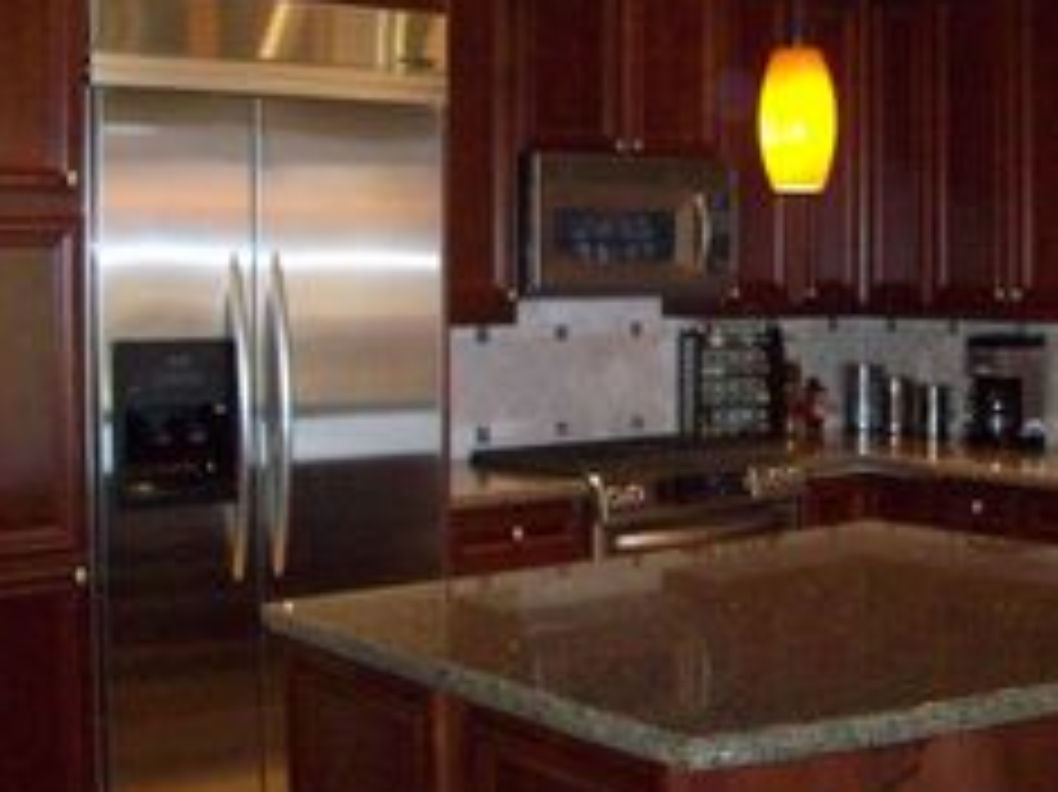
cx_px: 752
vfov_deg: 25.2
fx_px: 1772
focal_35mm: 58
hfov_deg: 32.8
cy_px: 324
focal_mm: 6.2
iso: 400
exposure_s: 1/64
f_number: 2.8
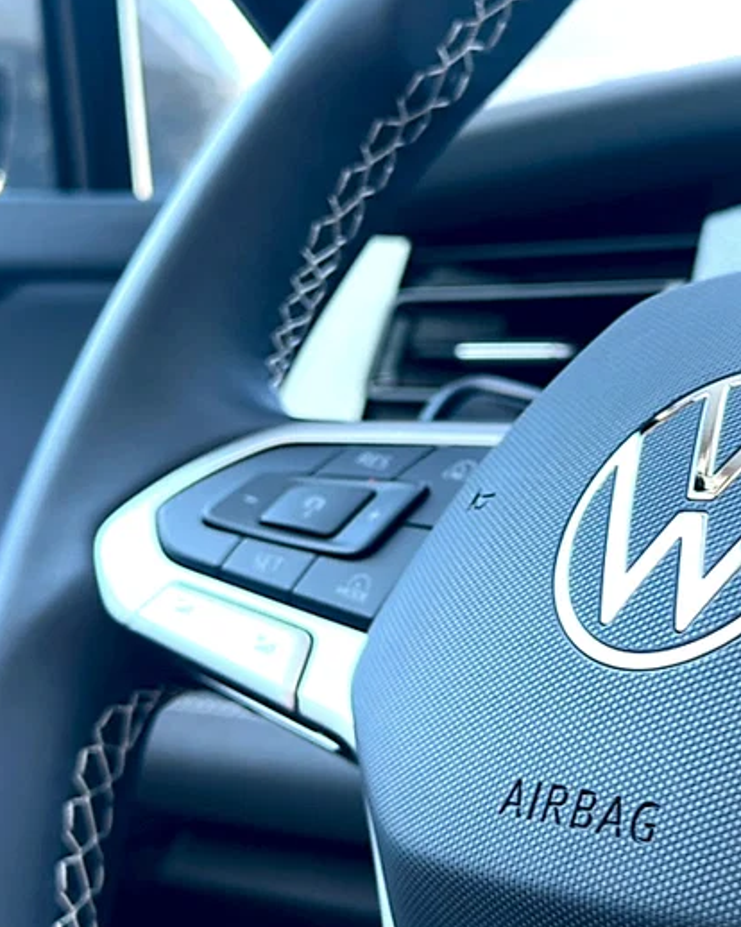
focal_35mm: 66
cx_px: 594
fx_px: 1810
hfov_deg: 22.8
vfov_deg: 28.7
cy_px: 463
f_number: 1.78
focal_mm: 6.86
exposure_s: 1/84
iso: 50
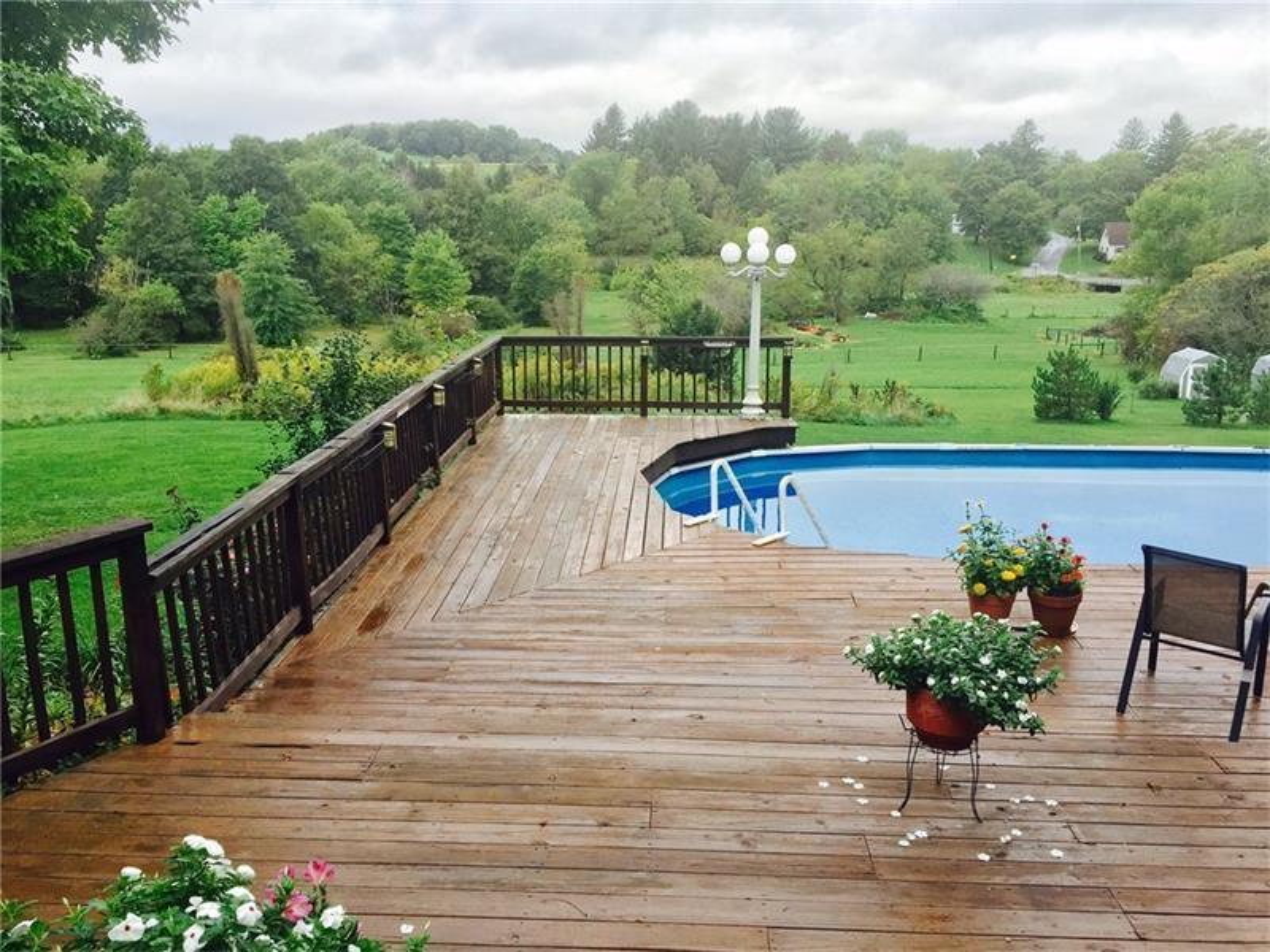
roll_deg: -0.3
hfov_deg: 61.7
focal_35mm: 29
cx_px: 635
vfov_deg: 48.2
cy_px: 476
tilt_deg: -11.3
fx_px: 1064
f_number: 2.2
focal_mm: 4.15
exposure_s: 1/388
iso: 32
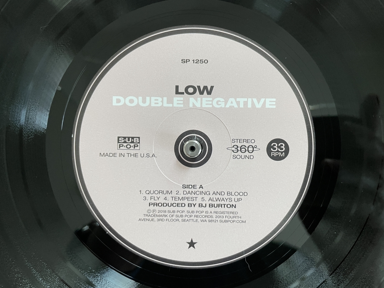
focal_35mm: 26
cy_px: 144
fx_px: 288
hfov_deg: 67.3
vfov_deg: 53.1
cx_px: 192
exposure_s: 1/70
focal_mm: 4.2
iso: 125
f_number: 1.6
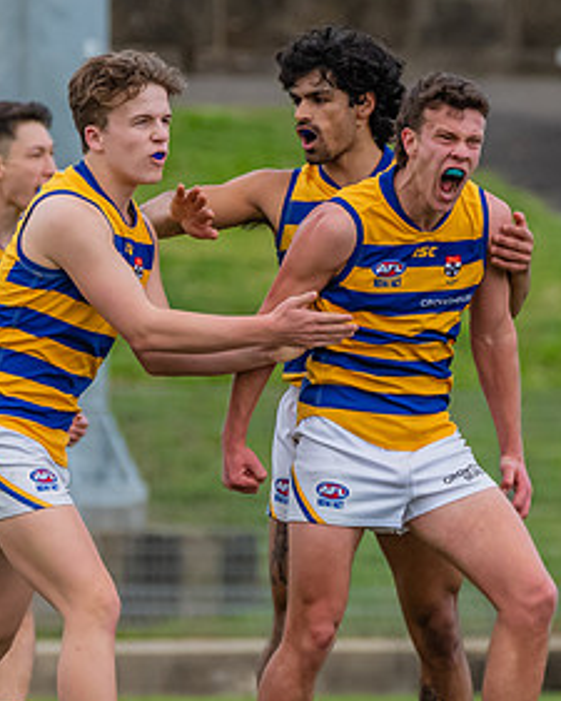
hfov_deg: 1.1
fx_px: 28003
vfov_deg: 1.4
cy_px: 366
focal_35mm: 1350
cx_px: 240
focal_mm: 420
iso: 1400
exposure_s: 1/1600
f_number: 6
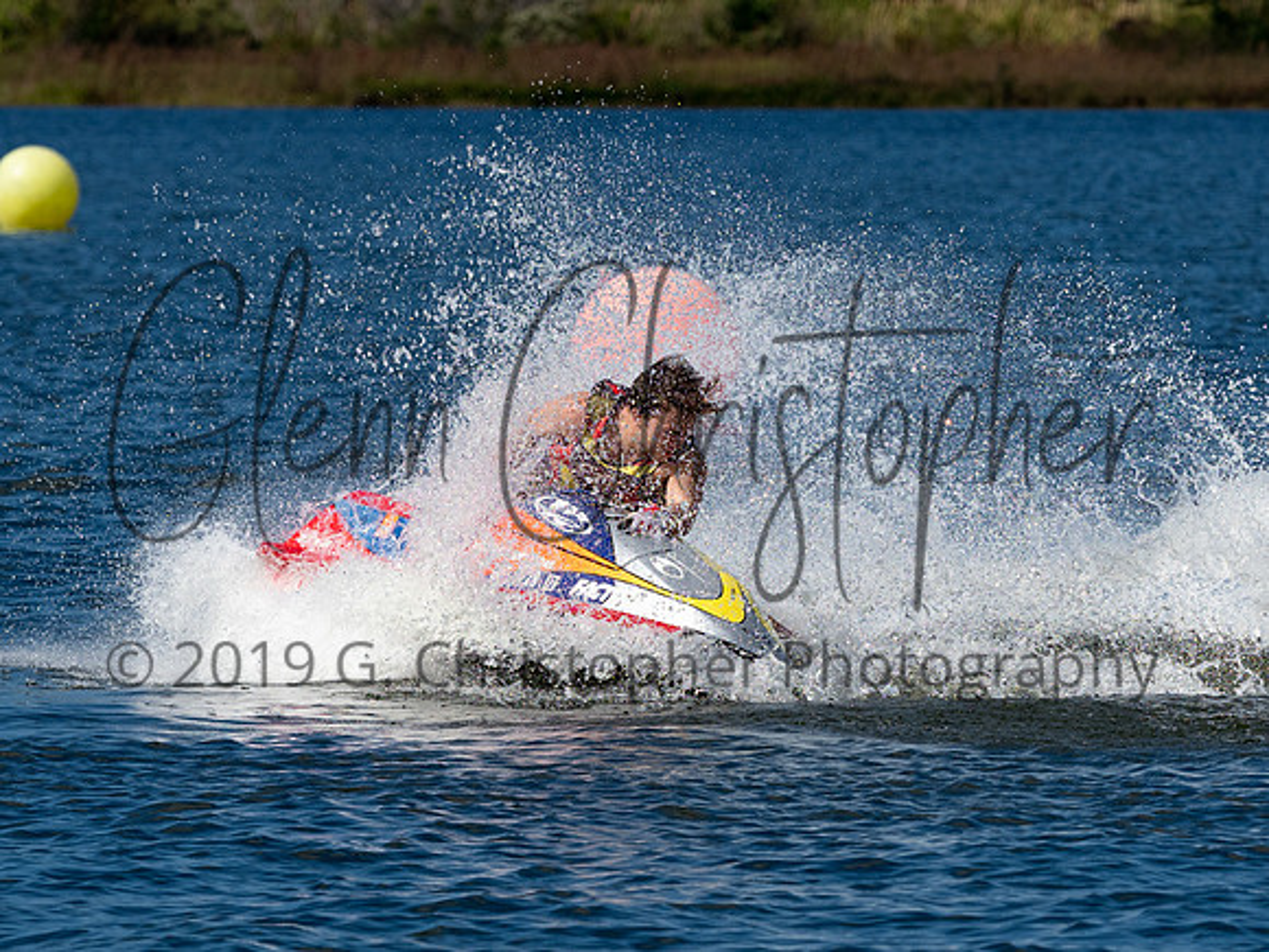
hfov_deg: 3.8
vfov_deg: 2.8
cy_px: 582
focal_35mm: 524
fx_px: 19216
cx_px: 776
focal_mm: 150
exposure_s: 1/2500
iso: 200
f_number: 4.5
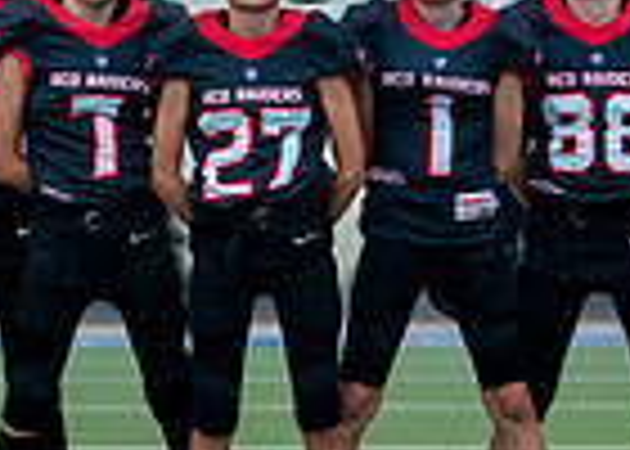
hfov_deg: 7.7
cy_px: 122
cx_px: 204
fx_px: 4670
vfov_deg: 5.5
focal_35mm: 261
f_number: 2
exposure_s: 1/400
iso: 100
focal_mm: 50
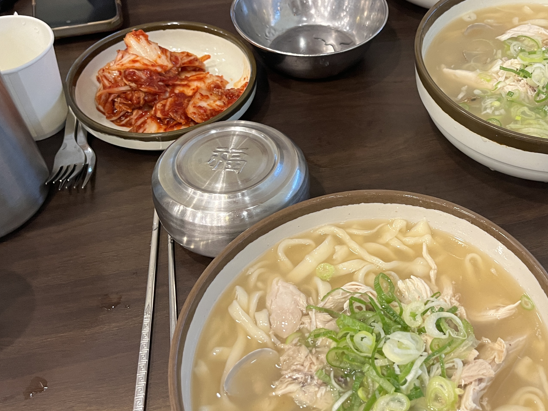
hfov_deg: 44.5
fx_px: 649
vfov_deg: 35.1
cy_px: 197
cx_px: 402
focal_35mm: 41
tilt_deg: -48.6
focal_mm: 5.1
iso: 160
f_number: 1.6
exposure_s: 1/60
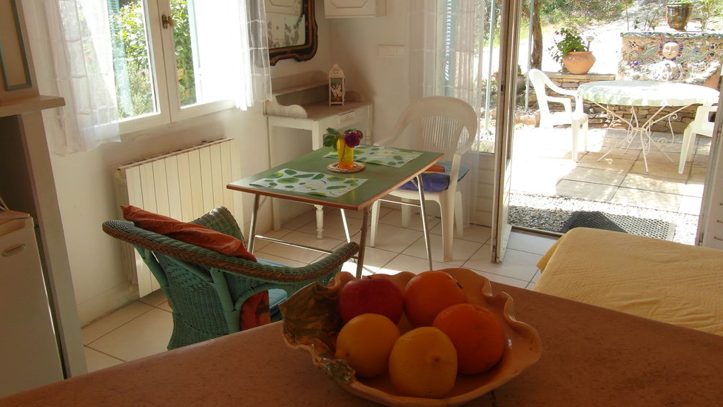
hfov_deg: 66.1
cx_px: 367
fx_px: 556
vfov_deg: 40.1
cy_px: 179
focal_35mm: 29
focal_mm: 4.3
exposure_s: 1/90
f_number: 4.8
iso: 80
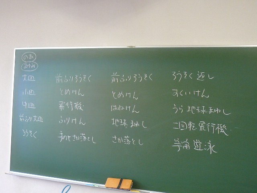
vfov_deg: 32.9
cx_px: 128
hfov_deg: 42.9
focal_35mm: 44
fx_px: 327
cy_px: 96
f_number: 2.8
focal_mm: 4.7
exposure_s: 1/25
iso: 100
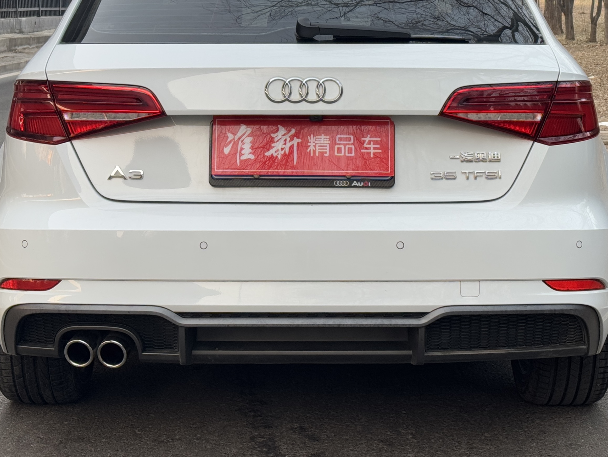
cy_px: 128
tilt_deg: -5.4
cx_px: 304
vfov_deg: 19.5
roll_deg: +0.9
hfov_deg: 26.0
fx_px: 1318
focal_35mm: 75
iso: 64
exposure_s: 1/121
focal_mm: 6.76
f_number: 1.78
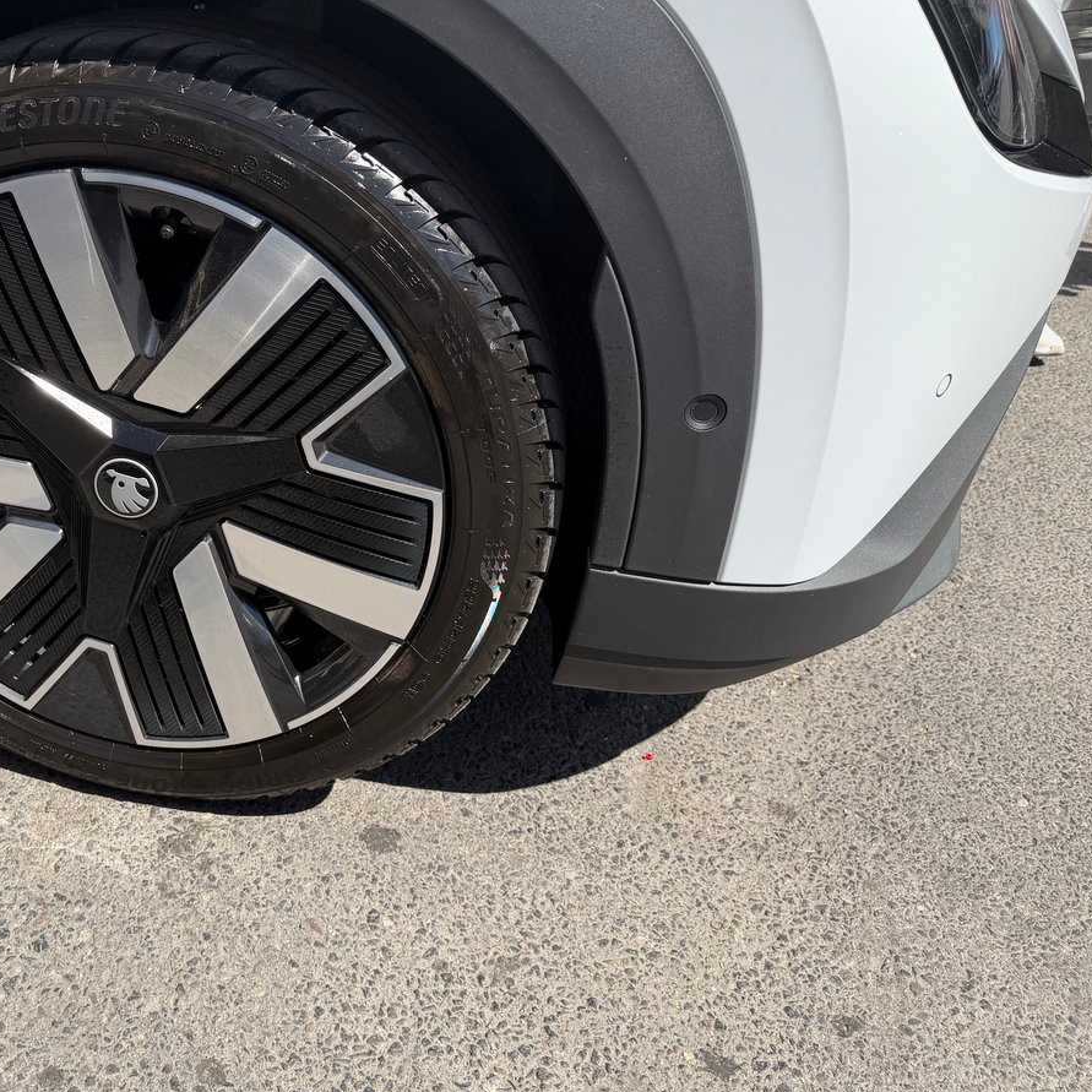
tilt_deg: -29.1
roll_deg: -4.9
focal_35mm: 34
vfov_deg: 48.4
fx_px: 1213
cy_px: 497
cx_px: 228
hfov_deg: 46.1
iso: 80
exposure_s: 1/3279
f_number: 1.78
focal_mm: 6.76
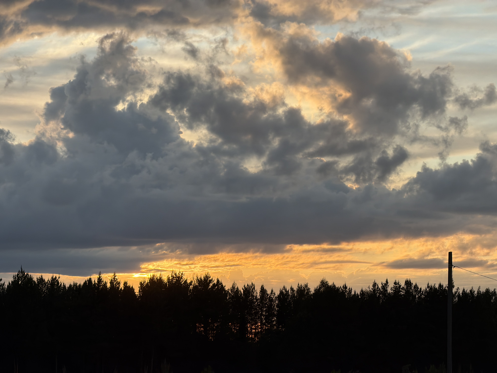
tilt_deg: +5.5
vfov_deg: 14.8
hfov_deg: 19.6
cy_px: 186
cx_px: 248
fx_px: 1436
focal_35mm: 100
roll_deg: +0.1
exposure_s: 1/398
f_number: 2.8
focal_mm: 16.89
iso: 50
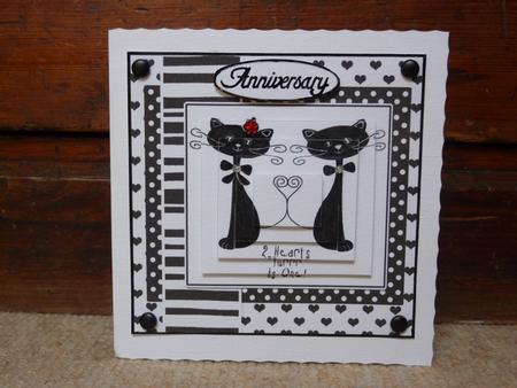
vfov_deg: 34.4
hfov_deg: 44.8
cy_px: 194
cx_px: 258
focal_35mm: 42
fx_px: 628
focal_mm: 6.9
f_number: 3.7
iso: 160
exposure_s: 1/30
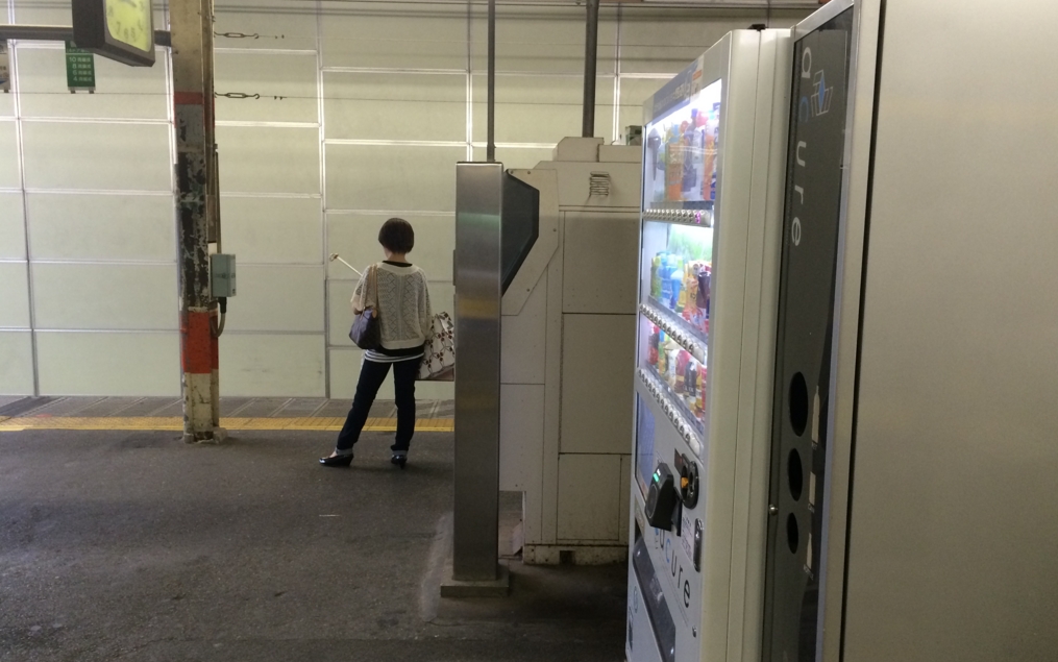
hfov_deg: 61.2
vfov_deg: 40.6
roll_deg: -1.6
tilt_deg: -11.9
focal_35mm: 31
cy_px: 340
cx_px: 530
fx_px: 894
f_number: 2.2
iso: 160
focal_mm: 4.15
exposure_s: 1/33
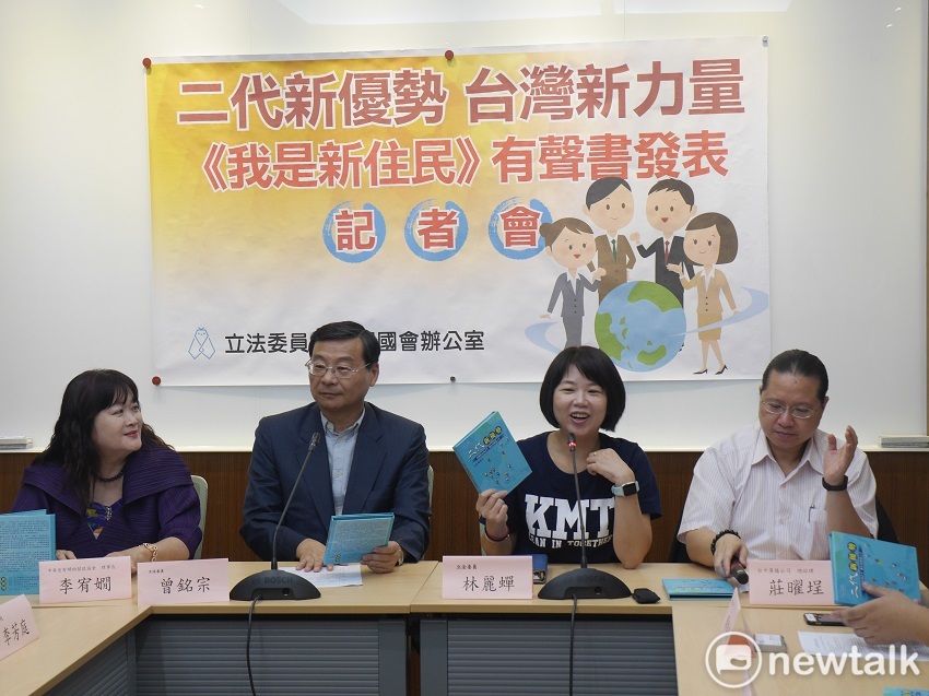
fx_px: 1717
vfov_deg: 22.9
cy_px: 348
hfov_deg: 30.3
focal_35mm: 64
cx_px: 464
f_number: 4
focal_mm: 32
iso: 640
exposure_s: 1/60
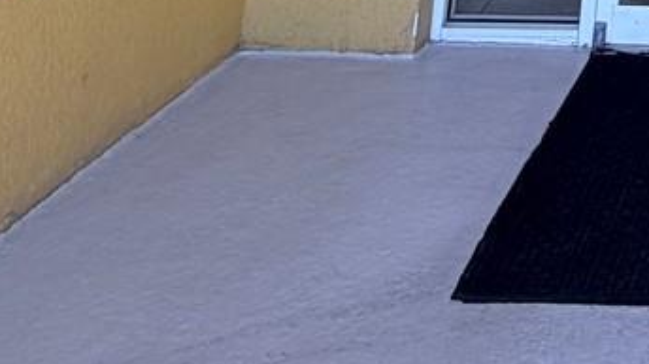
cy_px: -707
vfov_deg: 11.2
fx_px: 1221
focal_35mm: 71
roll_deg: -2.0
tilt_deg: +13.3
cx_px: 934
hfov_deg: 24.3
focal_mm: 2.22
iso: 32
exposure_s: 1/120
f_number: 2.2
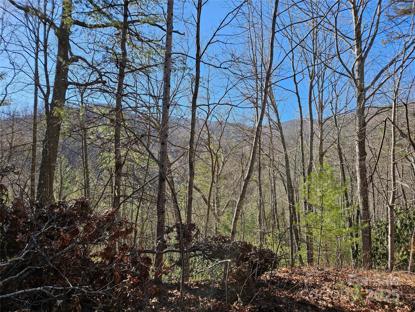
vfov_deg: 58.9
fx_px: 276
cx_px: 208
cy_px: 156
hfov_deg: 73.9
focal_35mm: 23
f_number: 1.8
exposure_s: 1/709
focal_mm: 5.4
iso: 25
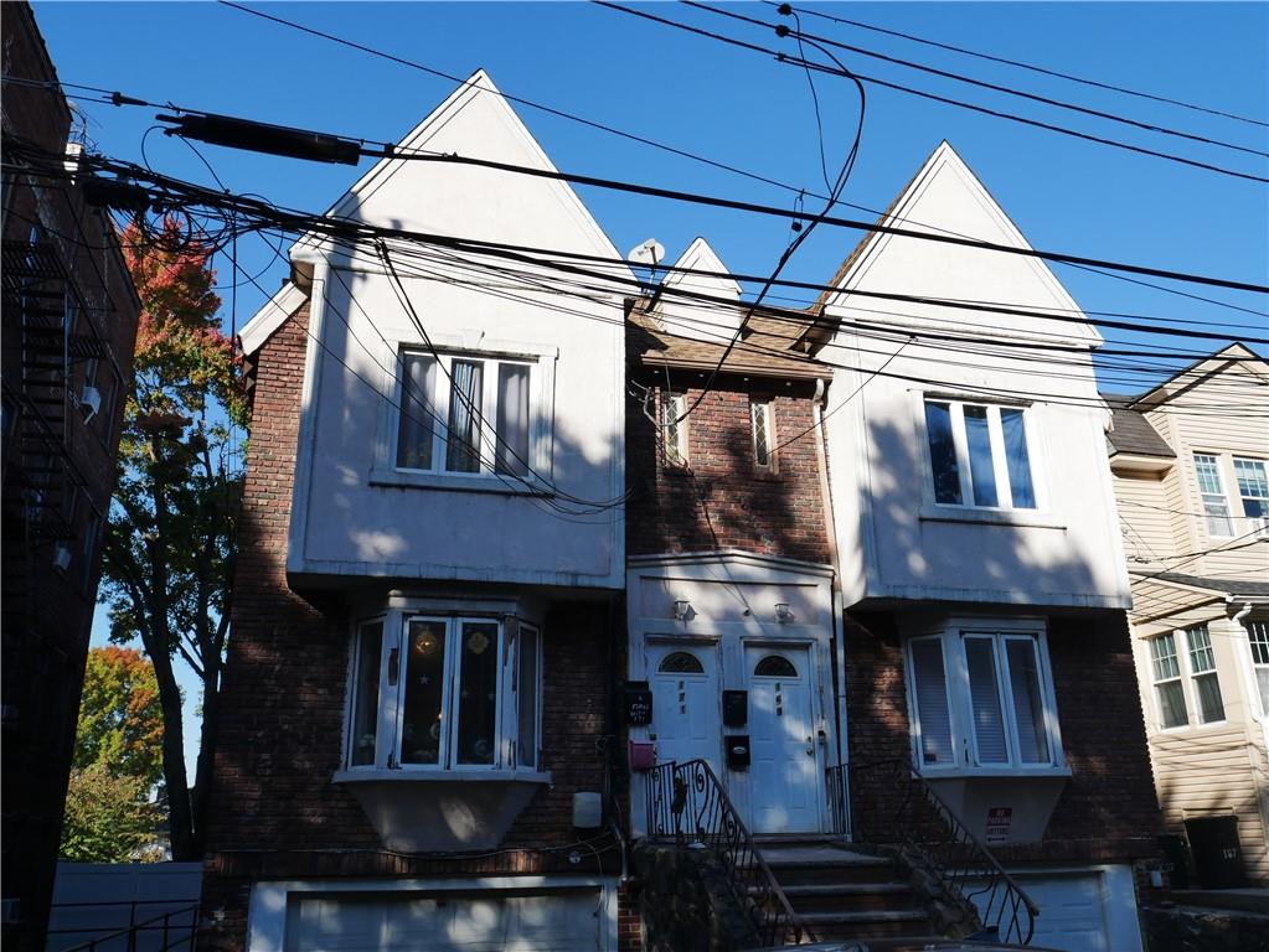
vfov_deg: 49.8
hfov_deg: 63.4
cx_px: 634
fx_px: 1027
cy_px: 476
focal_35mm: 28
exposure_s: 1/400
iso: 200
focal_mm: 14
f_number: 7.1
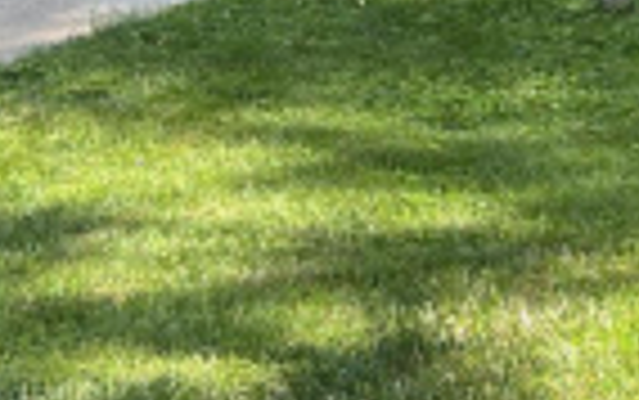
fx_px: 2248
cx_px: 664
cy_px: -220
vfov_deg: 9.8
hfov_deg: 15.8
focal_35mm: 129
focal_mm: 5.7
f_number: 1.5
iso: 50
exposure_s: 1/388
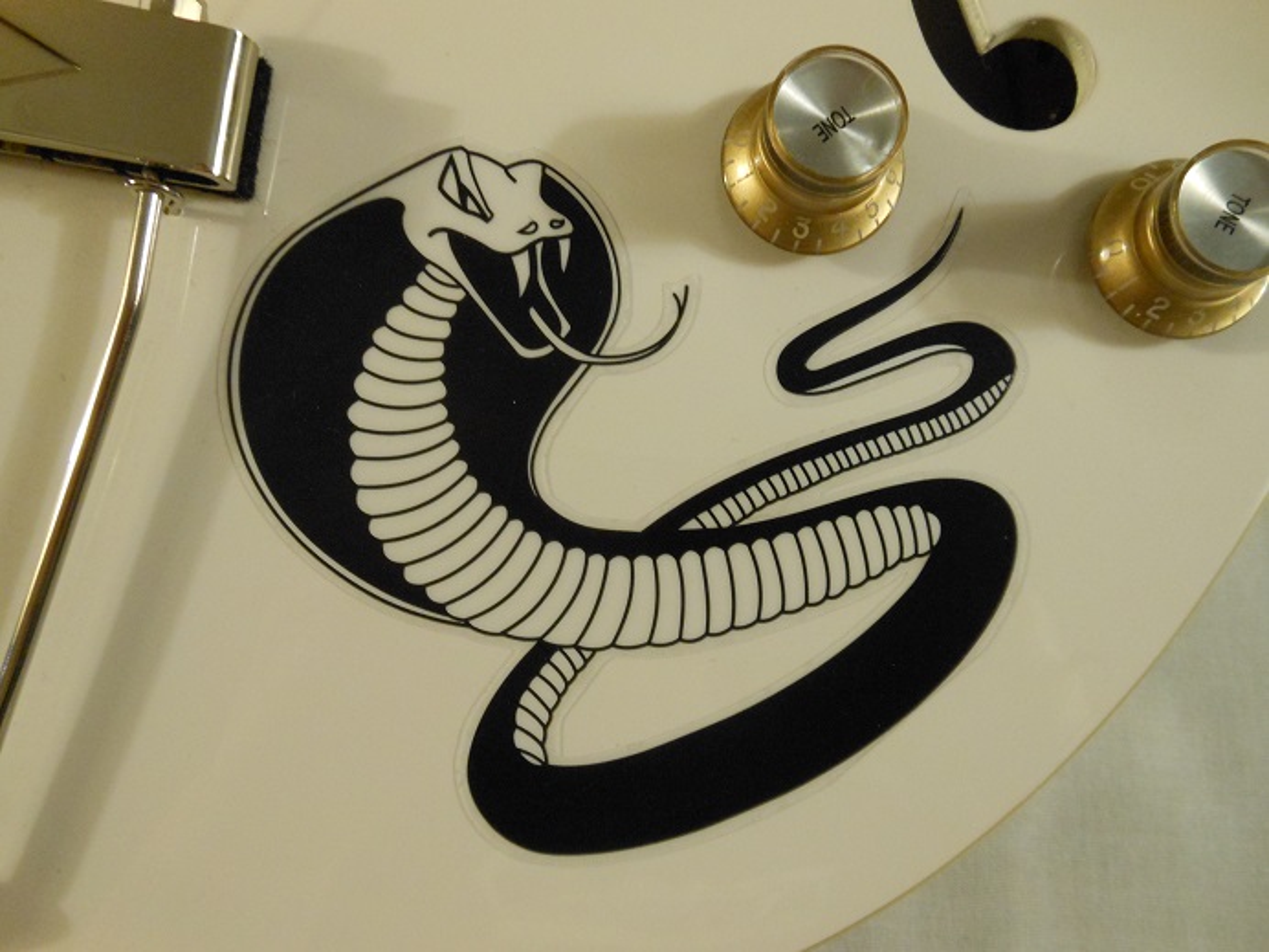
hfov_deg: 69.4
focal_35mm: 25
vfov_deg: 54.9
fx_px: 916
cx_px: 634
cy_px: 476
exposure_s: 1/25
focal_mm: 4.5
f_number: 3.2
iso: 400
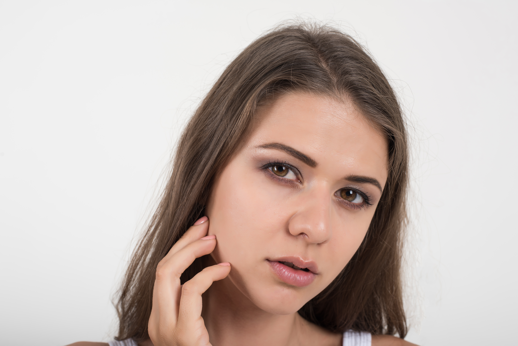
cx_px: 259
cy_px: 173
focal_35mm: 50
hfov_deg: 39.6
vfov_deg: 27.0
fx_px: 720
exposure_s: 1/125
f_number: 8
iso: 100
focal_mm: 50
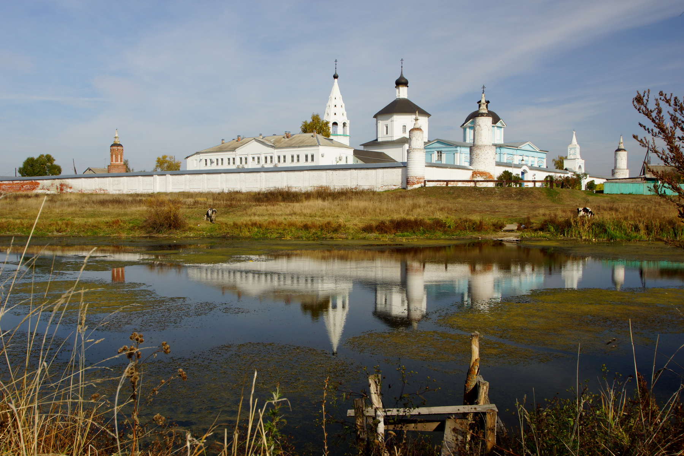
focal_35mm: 36
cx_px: 342
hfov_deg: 53.1
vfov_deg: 36.9
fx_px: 684
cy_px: 228
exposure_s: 1/100
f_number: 9
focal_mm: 24
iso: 100
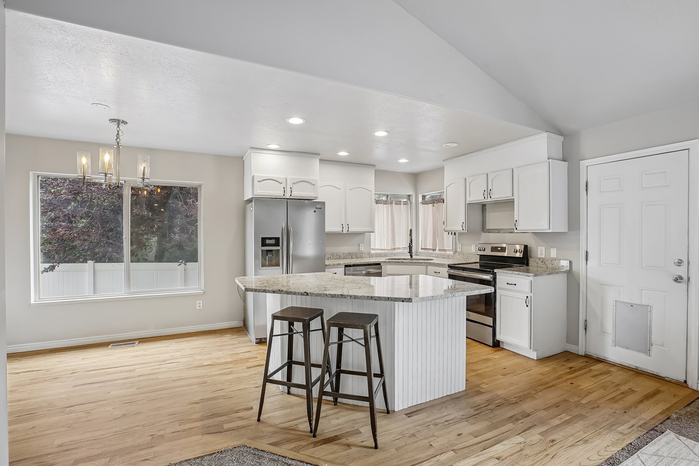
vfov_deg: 73.7
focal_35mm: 16
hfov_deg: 96.7
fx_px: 311
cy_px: 233
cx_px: 350
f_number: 8
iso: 400
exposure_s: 1/20
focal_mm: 16
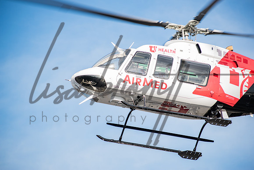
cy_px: 85
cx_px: 127
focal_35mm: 210
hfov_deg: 9.8
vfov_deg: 6.5
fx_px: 1482
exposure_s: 1/320
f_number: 4.8
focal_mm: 140
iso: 100
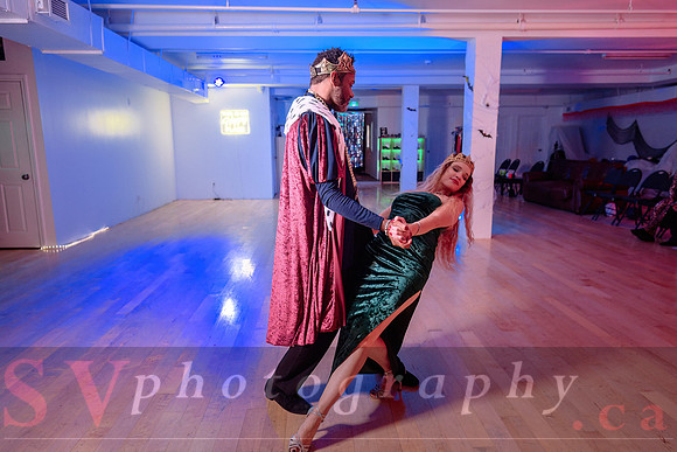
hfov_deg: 73.7
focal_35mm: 24
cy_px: 226
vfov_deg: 53.2
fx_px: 451
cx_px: 338
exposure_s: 1/100
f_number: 3.5
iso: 800
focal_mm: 24
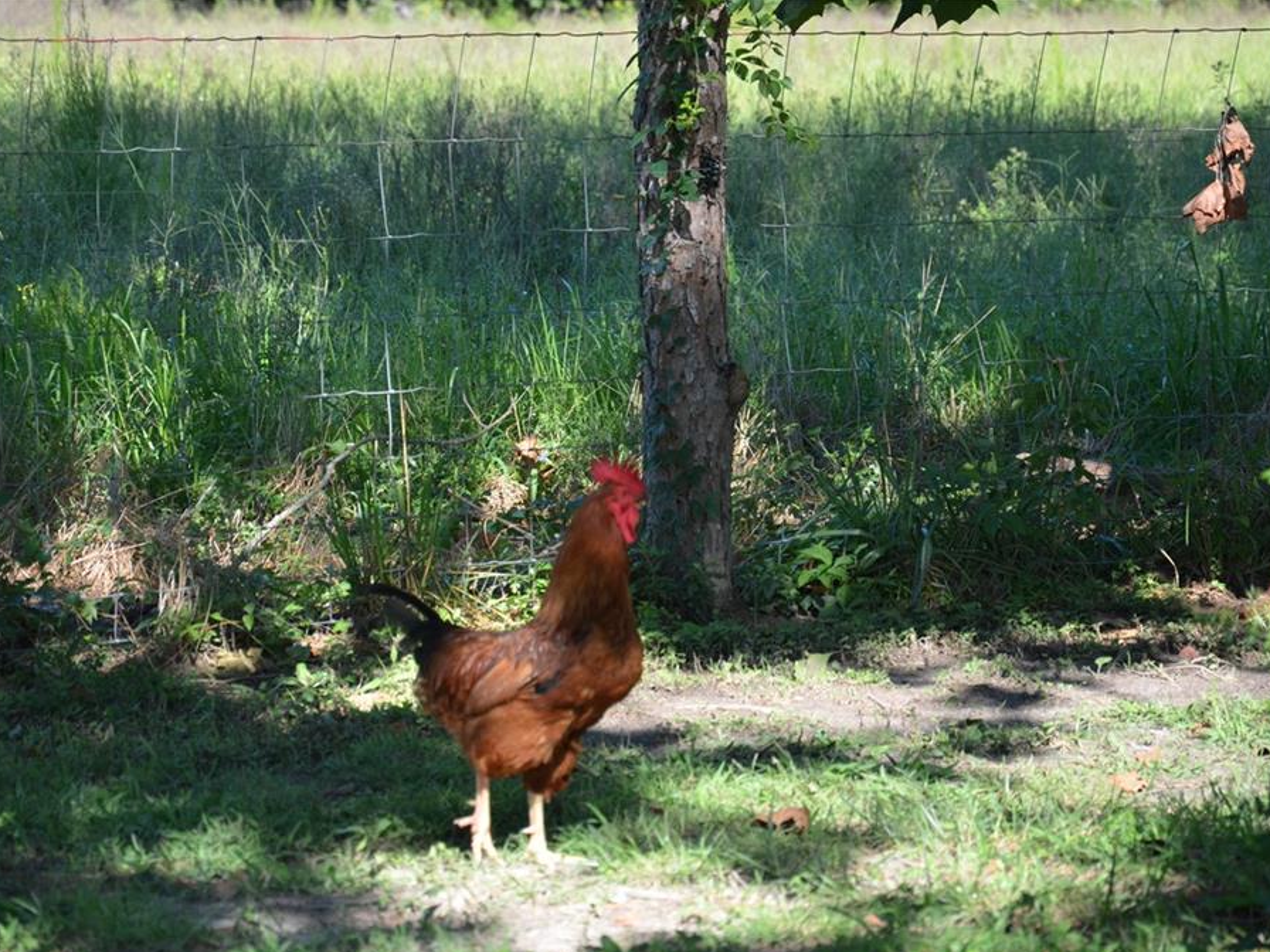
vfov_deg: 8.6
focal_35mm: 173
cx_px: 628
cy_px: 477
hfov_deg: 11.5
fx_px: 6330
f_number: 6.3
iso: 200
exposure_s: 1/200
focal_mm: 105
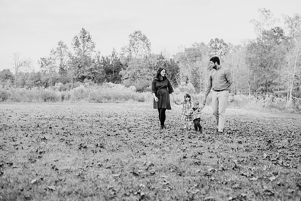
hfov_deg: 38.2
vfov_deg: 26.0
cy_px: 99
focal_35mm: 52
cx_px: 153
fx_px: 435
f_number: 2.8
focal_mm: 50
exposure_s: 1/1000
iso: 500
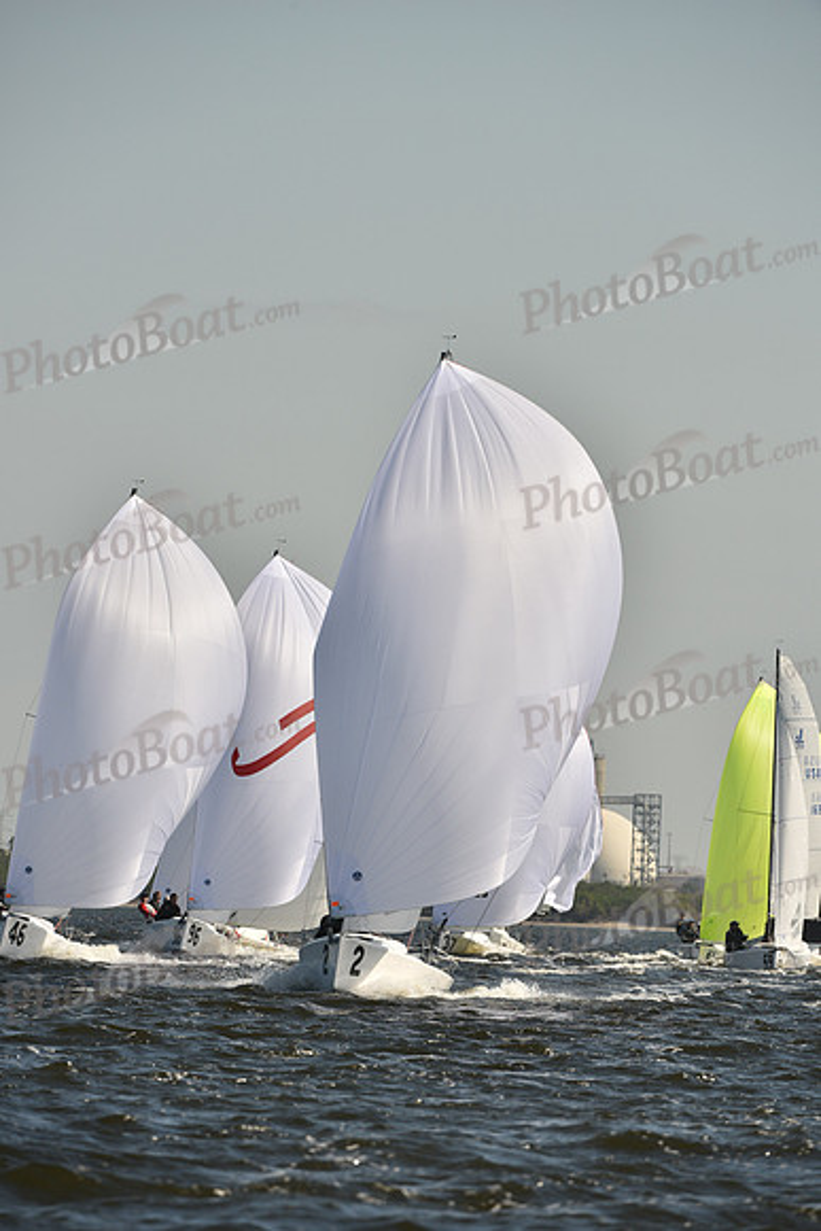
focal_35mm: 340
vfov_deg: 6.1
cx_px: 410
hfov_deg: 4.0
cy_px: 616
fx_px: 11623
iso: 250
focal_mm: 340
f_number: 8
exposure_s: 1/1250
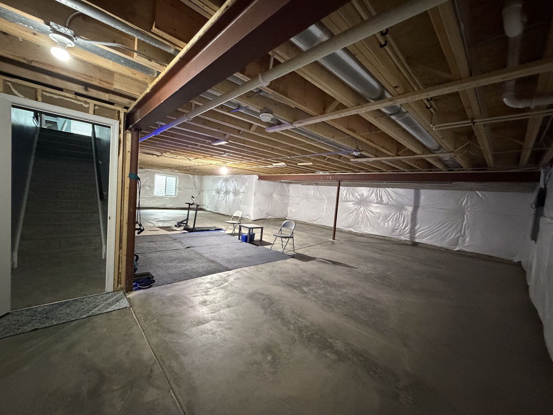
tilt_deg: -3.9
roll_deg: -3.7
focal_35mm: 14
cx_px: 276
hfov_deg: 102.1
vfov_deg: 85.7
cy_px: 208
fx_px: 224
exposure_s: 1/40
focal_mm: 2.22
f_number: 2.2
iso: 1000
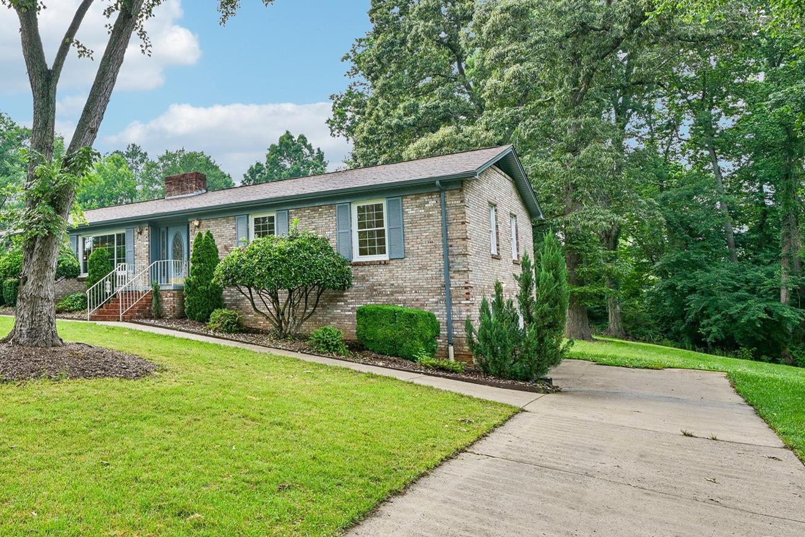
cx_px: 183
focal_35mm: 28
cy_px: 240
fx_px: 626
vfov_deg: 46.3
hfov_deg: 61.1
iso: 100
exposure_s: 1/125
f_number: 8
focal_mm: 18
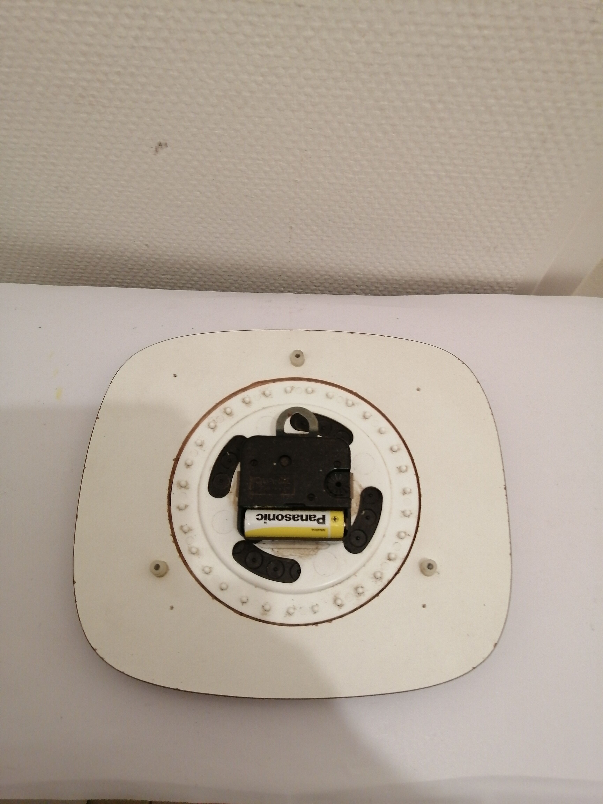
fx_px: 604
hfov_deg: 53.1
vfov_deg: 67.3
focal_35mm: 26
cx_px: 302
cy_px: 402
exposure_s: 1/33.3
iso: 320
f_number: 1.8
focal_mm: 3.96
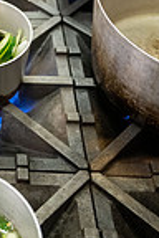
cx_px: -81
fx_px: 497
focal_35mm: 75
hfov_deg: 16.5
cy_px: 23
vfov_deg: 26.1
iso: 2500
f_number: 2.8
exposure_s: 1/250
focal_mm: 24
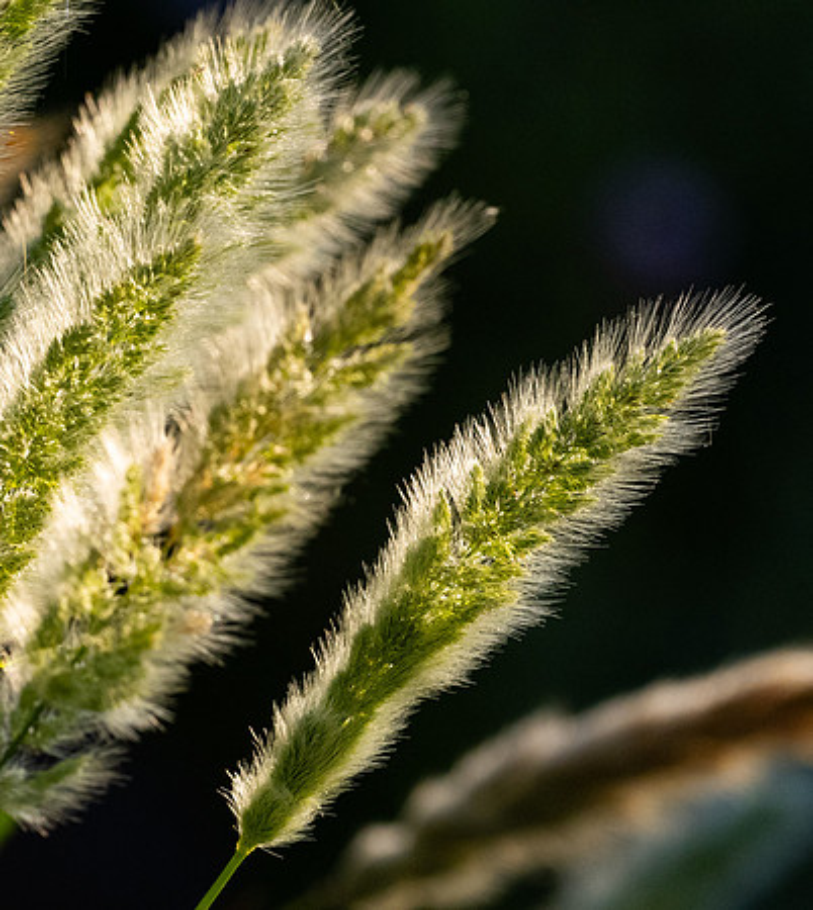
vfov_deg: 2.2
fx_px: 23232
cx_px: 421
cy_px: 503
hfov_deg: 2.0
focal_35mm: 824
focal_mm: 300
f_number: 8
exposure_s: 1/1600
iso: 1250
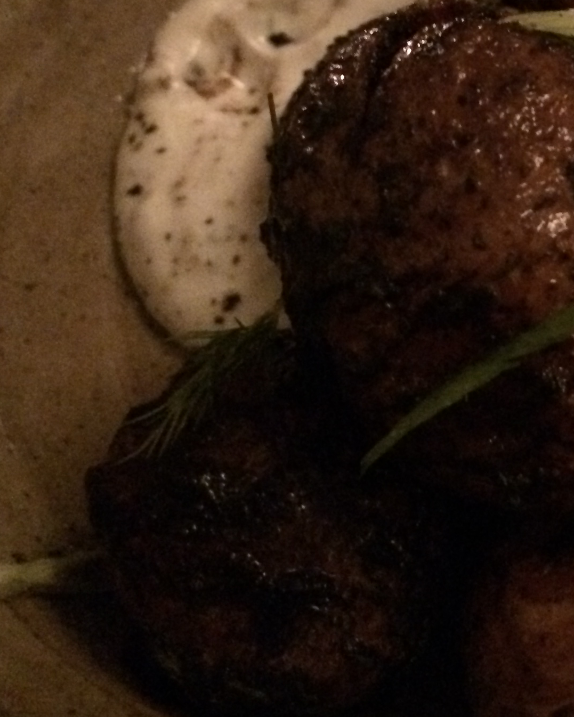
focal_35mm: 71
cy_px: 107
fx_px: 1508
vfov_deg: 26.1
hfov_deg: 21.2
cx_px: 500
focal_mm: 4.12
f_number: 2.2
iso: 2500
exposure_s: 1/15
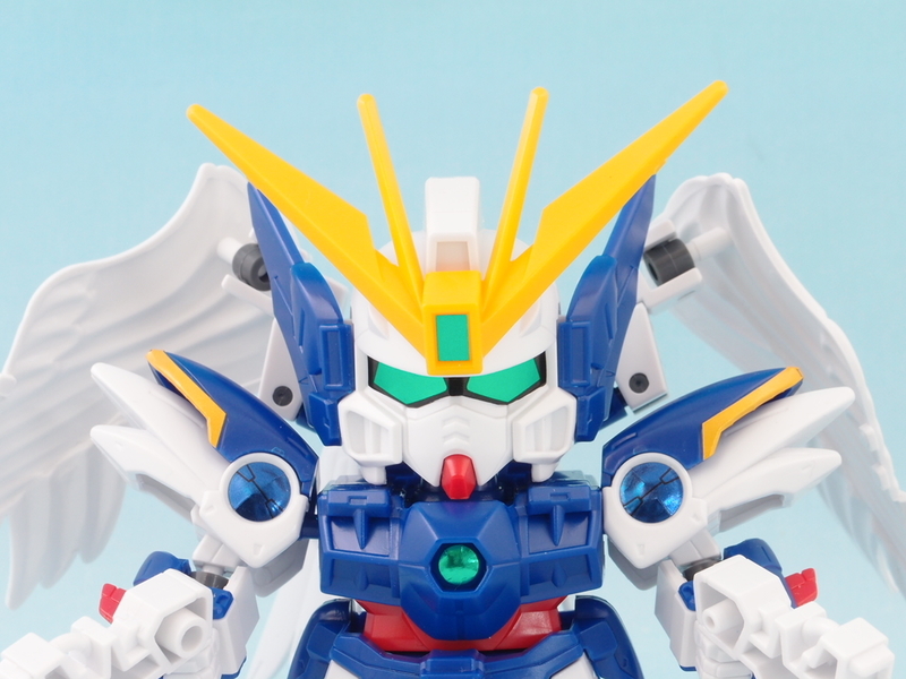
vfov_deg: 17.6
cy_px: 340
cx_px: 453
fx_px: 2199
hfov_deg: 23.3
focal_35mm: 84
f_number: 8
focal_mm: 18.15
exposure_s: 1/1.3
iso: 100
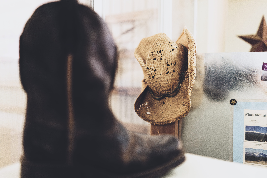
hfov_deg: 63.6
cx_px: 138
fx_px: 215
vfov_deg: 45.0
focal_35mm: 29
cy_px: 87
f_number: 2
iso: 640
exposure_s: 1/60
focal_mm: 28
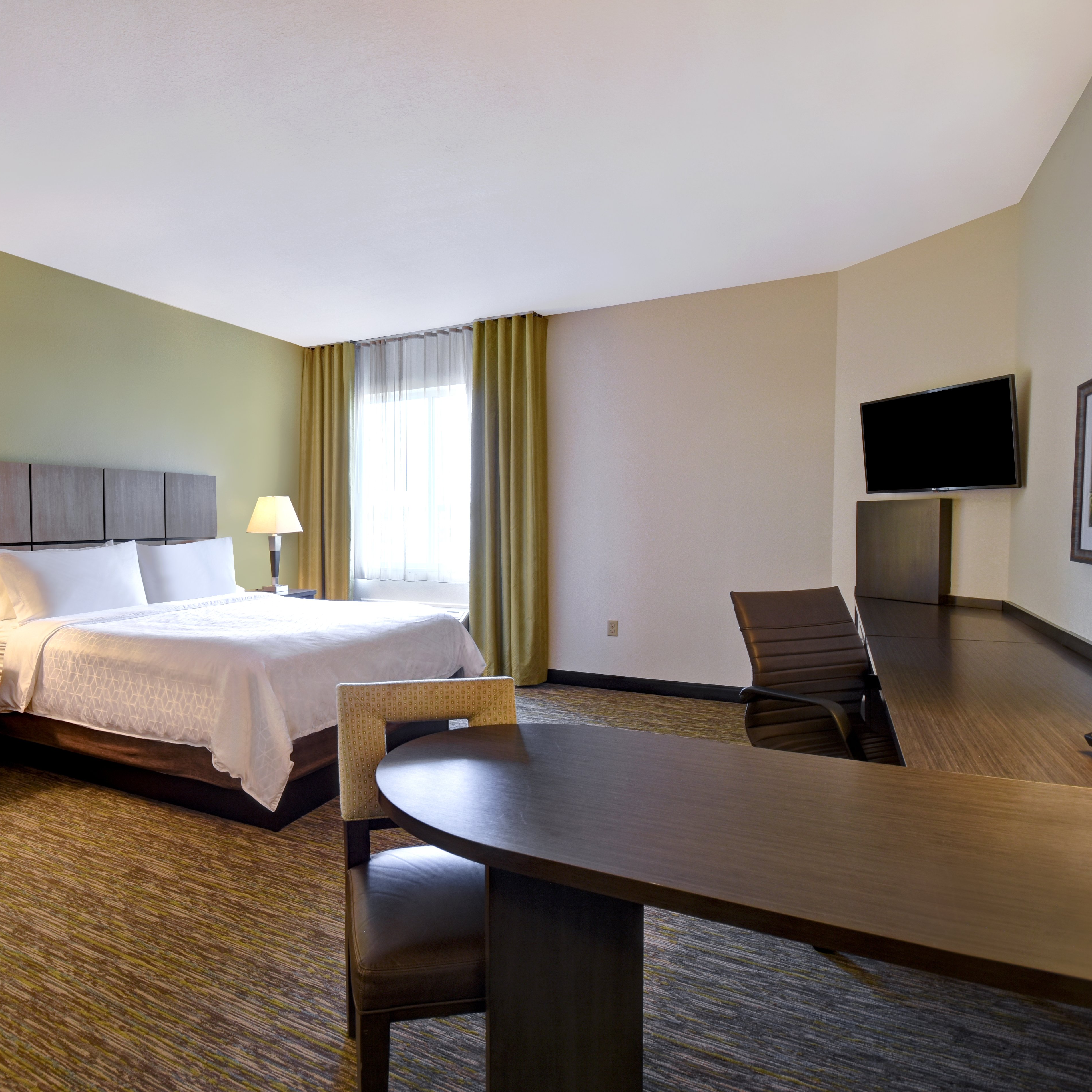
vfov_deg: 74.8
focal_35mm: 20
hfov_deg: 72.1
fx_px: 714
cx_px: 346
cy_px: 551
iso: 250
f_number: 7.1
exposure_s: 1/6
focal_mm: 10
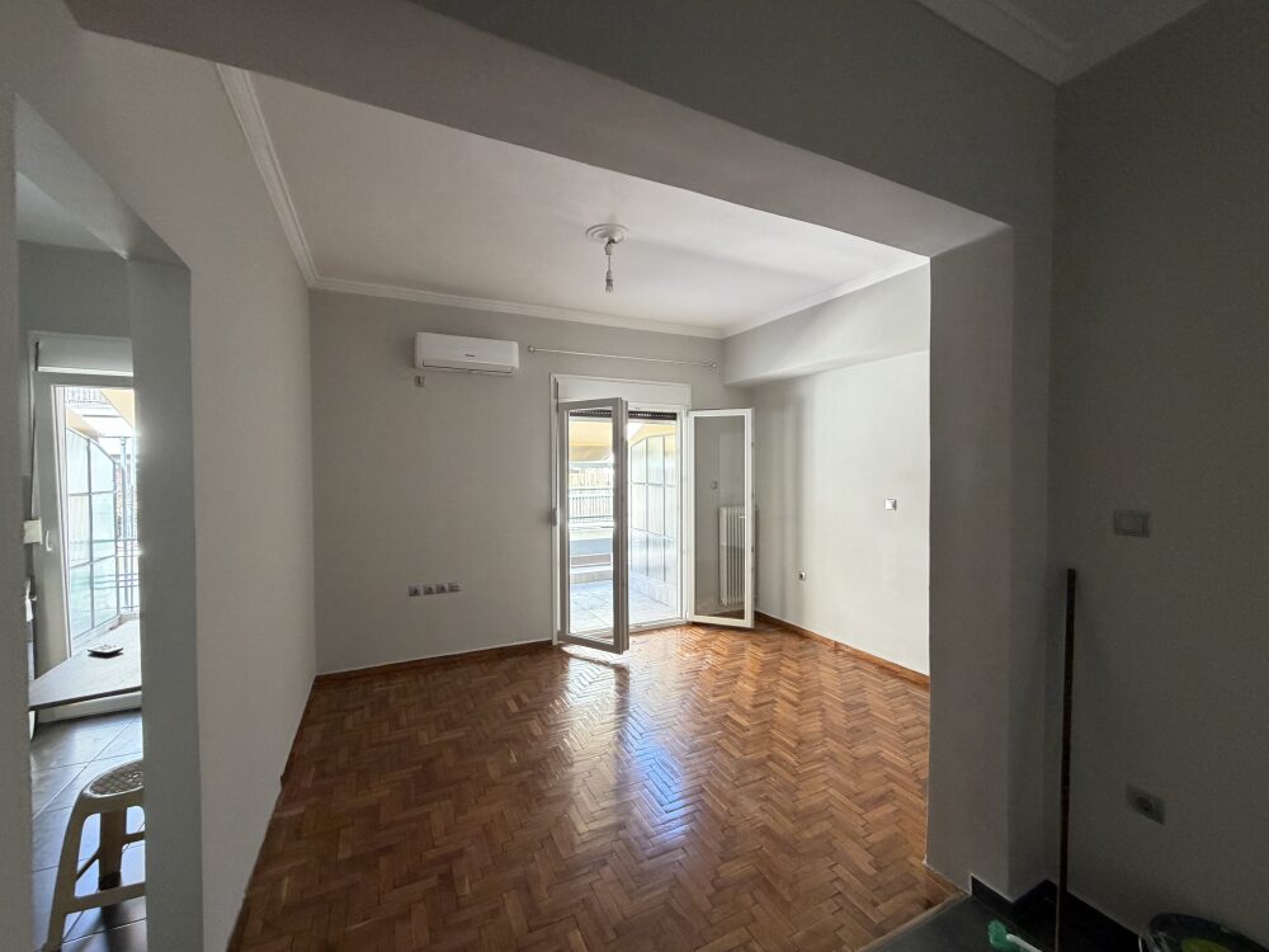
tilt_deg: +0.4
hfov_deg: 102.1
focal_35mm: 14
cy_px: 476
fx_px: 513
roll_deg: +0.3
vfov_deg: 85.7
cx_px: 634
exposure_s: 1/121
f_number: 2.2
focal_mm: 2.22
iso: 250
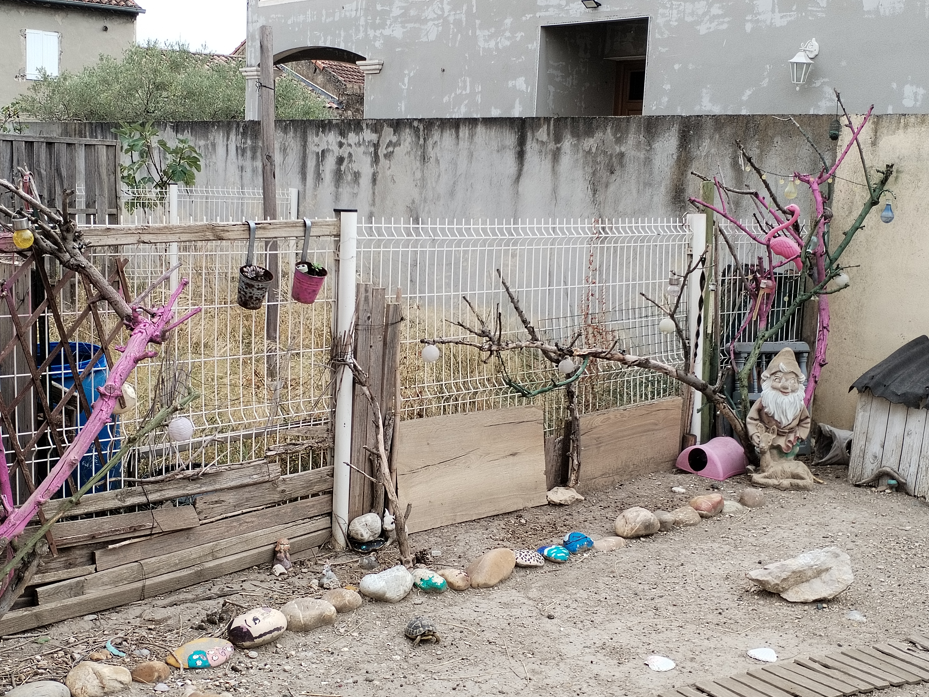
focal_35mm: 45
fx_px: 1208
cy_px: 346
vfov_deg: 32.2
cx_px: 459
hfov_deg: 42.1
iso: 100
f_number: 1.8
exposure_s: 1/349
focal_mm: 4.75
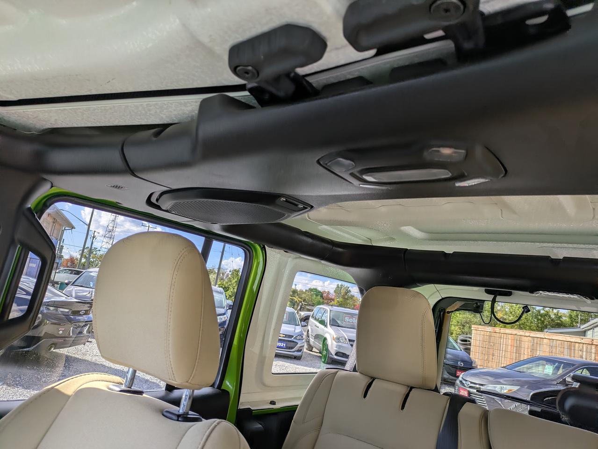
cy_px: 224
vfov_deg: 54.9
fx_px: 432
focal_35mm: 25
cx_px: 299
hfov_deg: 69.4
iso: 41
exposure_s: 1/342
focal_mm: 5.43
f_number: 1.89
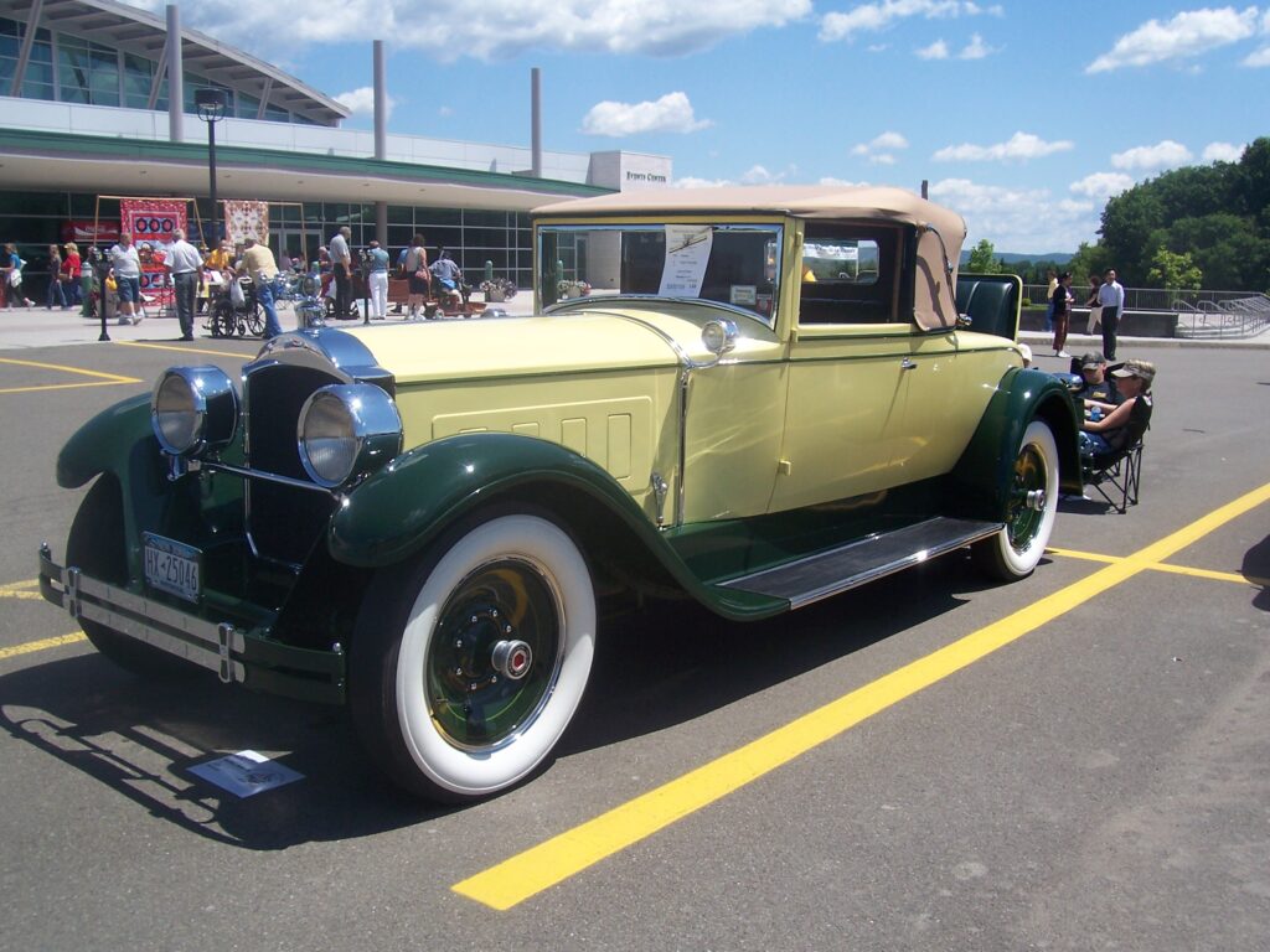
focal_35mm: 34
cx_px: 635
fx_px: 1247
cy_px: 476
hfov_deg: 54.0
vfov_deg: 41.8
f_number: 5.6
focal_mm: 5.6
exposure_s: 1/750
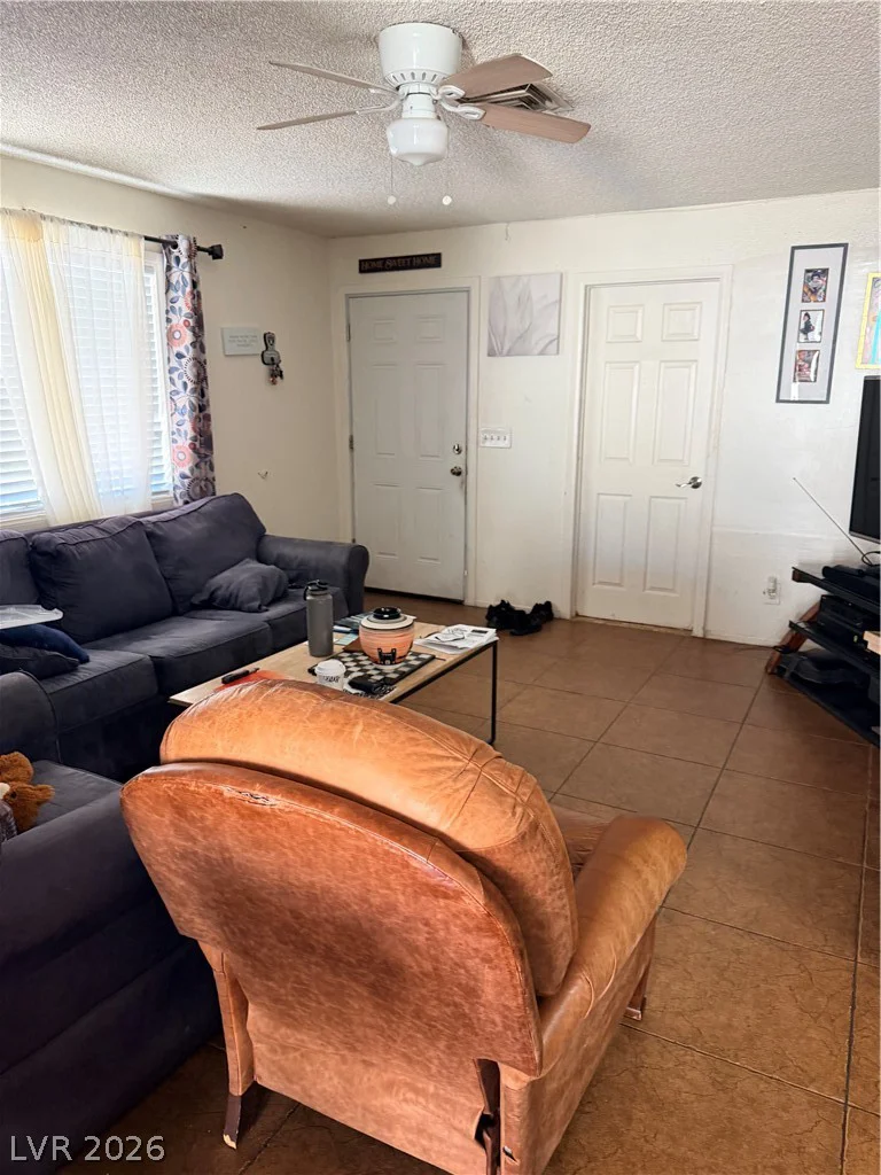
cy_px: 588
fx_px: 814
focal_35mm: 24
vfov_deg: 71.6
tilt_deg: -9.5
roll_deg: -0.2
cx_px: 440
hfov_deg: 56.8
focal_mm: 6.76
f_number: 1.78
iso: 400
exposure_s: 1/60
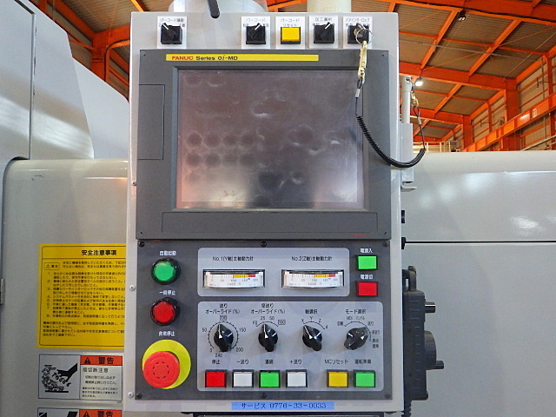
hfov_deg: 63.4
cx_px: 278
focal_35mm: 28
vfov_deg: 49.7
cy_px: 208
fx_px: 450
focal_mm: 5
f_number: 3.5
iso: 800
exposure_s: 1/45
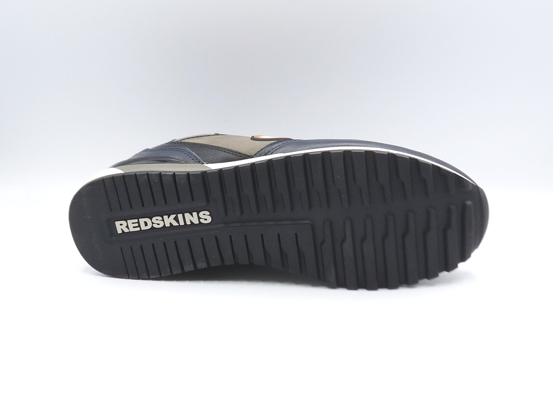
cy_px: 208
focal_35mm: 50
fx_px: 799
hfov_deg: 38.2
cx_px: 276
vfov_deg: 29.1
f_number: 4
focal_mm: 5
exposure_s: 1/160
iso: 100
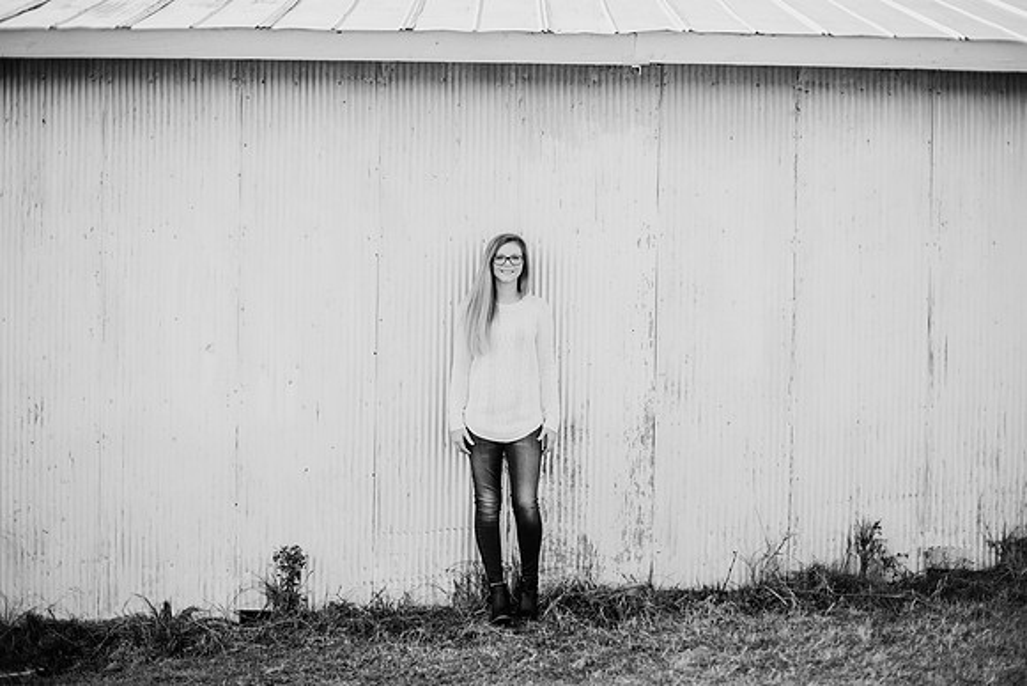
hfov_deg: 39.6
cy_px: 343
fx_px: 1427
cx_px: 514
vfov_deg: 27.0
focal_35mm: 50
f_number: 2
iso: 100
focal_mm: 50
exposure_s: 1/1250
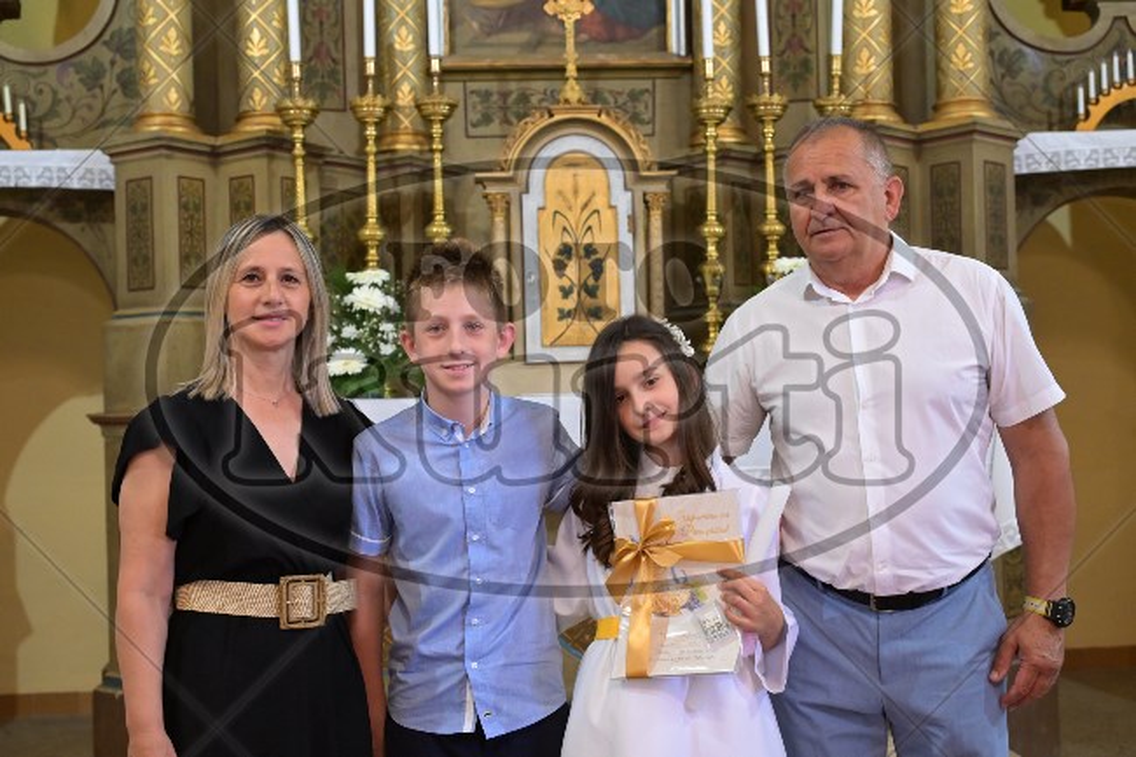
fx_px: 1420
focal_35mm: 45
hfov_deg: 43.6
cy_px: 378
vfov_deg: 29.8
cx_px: 568
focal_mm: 45
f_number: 4.5
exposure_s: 1/125
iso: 5000
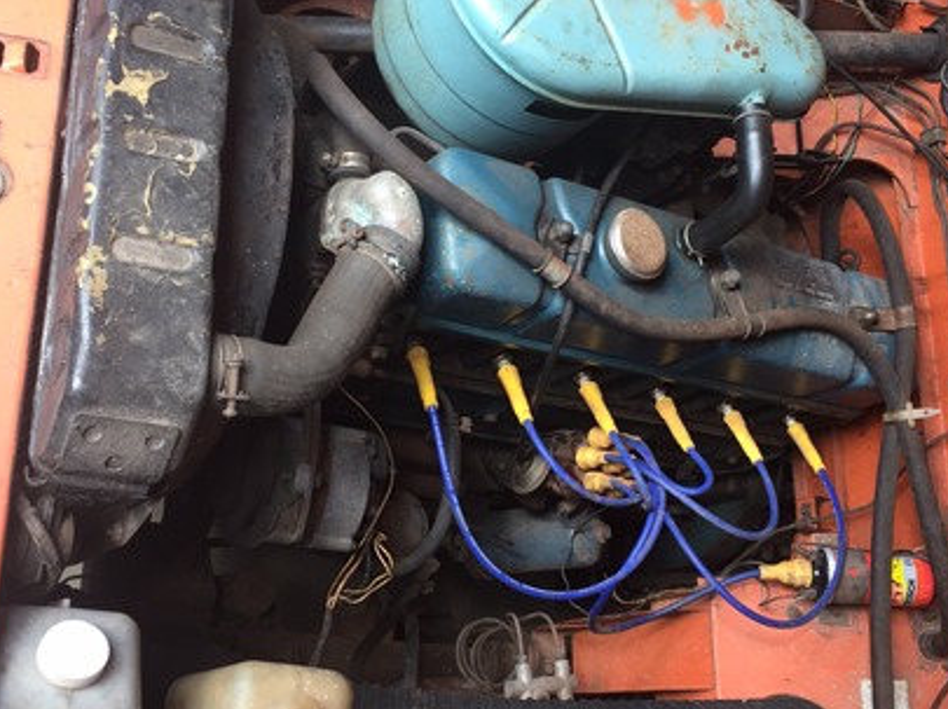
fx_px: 1177
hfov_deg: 43.9
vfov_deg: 33.5
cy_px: 325
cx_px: 499
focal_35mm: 43
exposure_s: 1/100
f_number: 2.2
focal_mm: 4.15
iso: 40
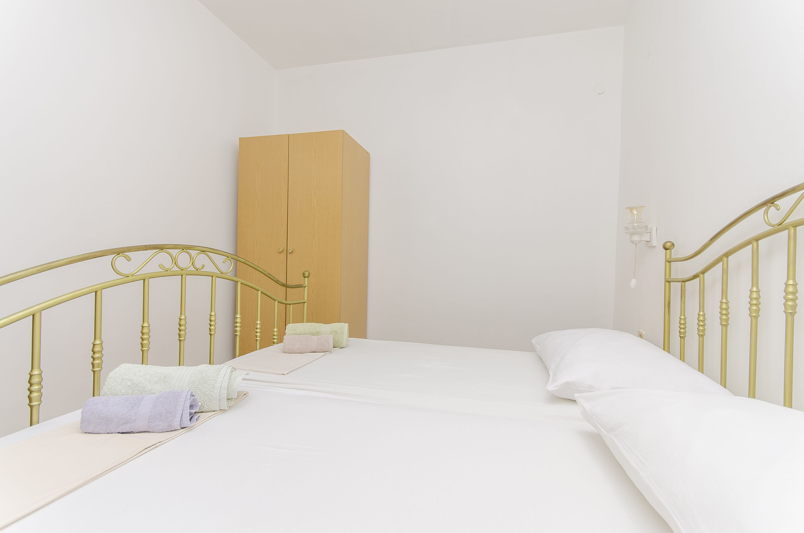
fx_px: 334
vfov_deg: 77.1
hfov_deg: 100.5
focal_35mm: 15
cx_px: 402
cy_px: 266
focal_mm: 10
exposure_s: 1/125
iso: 100
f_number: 7.1
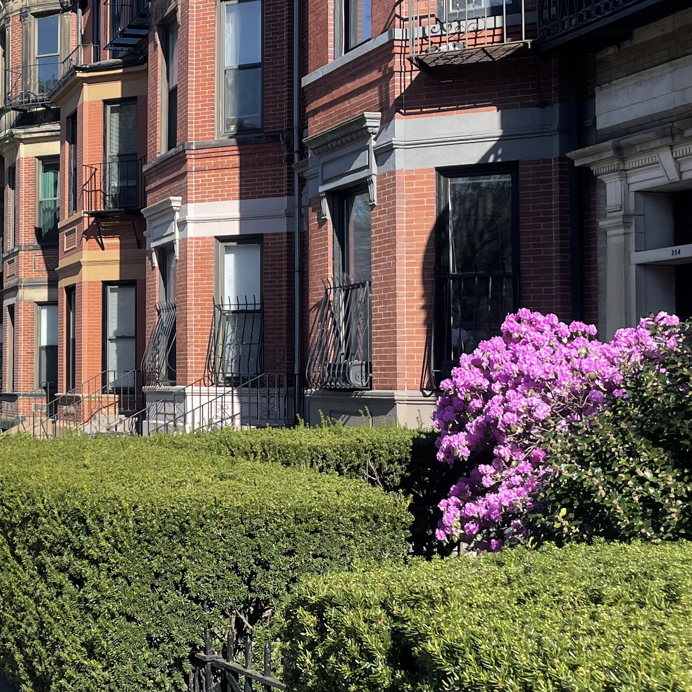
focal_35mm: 60
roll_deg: -0.3
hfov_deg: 26.8
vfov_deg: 28.6
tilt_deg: +3.0
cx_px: -26
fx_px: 1357
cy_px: 318
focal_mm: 4.2
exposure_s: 1/2681
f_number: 1.6
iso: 32
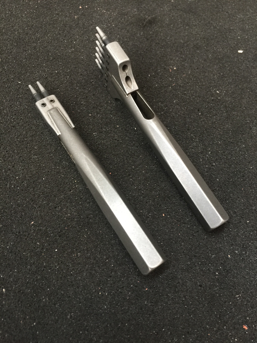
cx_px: 128
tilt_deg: -63.7
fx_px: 287
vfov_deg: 61.7
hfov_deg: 48.2
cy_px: 172
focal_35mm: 29
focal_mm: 4.15
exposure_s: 1/10
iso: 125
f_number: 2.2
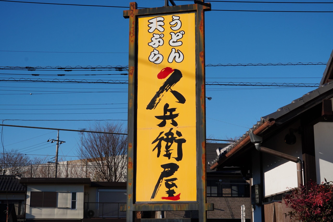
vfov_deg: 22.5
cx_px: 166
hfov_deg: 33.2
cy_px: 111
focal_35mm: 60
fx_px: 559
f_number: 13
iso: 100
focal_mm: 40.3
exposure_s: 1/250
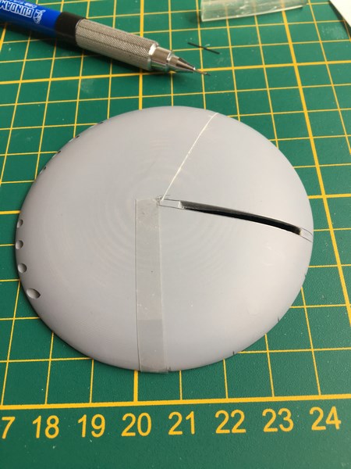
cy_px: 234
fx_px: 392
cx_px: 176
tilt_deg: -62.9
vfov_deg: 61.7
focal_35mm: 29
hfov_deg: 48.2
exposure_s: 1/50
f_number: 2.2
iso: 32
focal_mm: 4.15
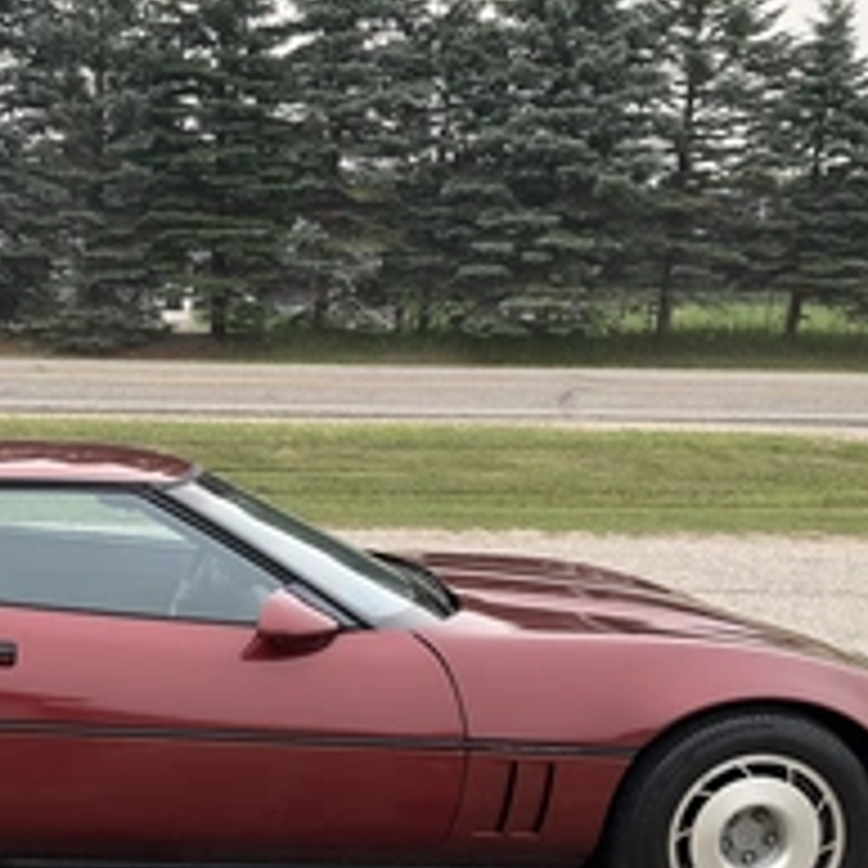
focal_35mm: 53
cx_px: 162
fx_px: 1504
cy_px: 567
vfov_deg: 32.0
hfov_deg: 31.3
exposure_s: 1/253
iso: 25
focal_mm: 3
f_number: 1.8
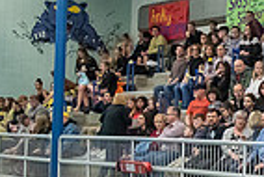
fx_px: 962
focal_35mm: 131
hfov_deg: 13.7
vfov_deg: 10.5
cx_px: 496
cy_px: 75
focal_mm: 32
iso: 5000
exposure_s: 1/400
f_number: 5.6
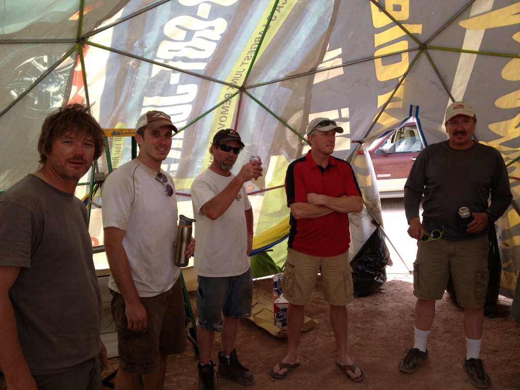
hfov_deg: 52.6
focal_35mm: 35
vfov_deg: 40.7
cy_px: 195
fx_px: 526
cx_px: 260
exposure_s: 1/239
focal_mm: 4.28
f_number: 2.4
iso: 50
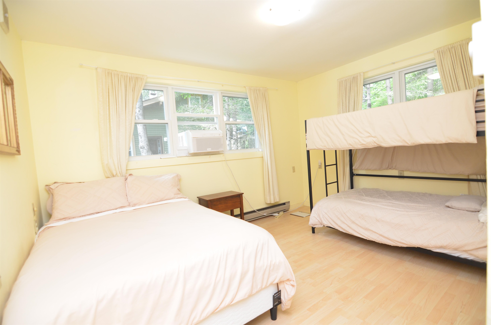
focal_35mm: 16
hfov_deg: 95.1
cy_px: 162
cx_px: 246
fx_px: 225
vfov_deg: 71.8
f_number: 4
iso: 720
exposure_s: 1/60
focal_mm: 11
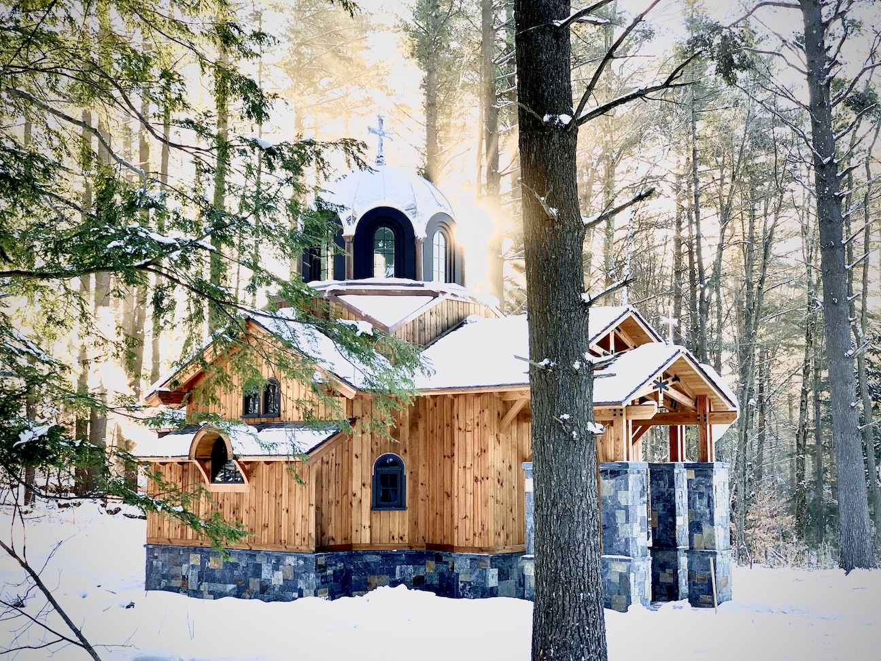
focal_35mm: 52
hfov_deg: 36.8
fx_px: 1323
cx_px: 440
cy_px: 330
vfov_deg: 28.0
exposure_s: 1/122
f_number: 2.4
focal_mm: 6
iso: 25
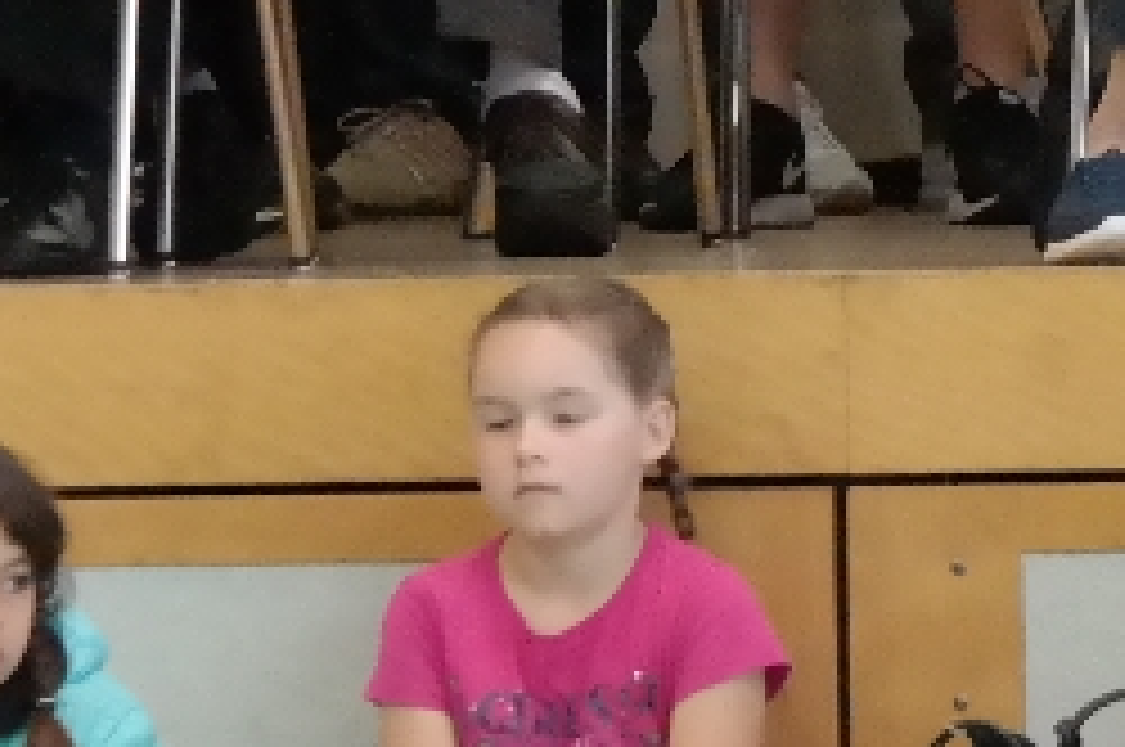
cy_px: -32
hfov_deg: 2.0
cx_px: 1017
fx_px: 31989
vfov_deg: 1.3
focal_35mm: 1025
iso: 3200
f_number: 5
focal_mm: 104
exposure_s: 1/80
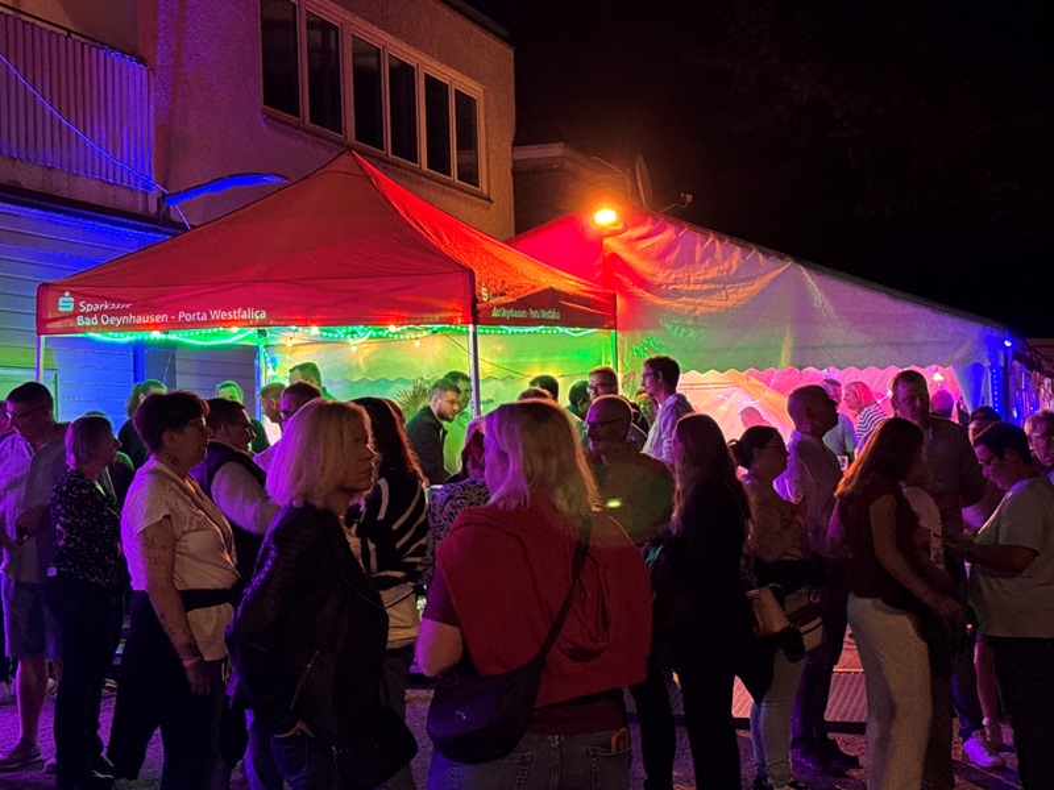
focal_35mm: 48
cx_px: 527
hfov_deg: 39.7
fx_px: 1462
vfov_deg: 30.3
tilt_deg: +3.7
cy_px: 395
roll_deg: +2.2
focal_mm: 6.76
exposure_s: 1/25
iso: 500
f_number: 1.78
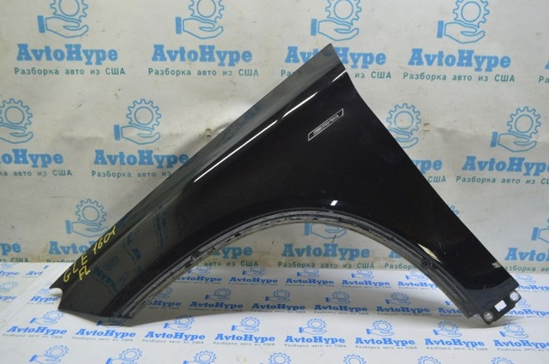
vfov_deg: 43.5
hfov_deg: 62.0
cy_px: 182
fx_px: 457
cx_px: 274
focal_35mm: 30
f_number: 5.6
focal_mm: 20
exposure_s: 1/20
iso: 400
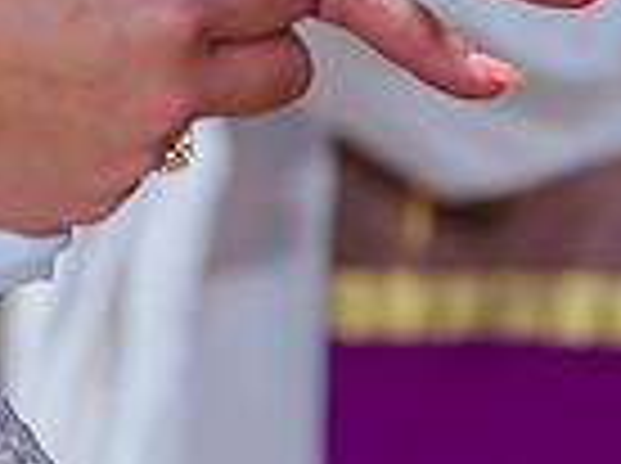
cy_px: -81
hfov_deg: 2.5
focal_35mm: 810
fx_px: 14506
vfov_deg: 1.8
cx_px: 212
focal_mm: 200
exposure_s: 1/1000
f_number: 4
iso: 200
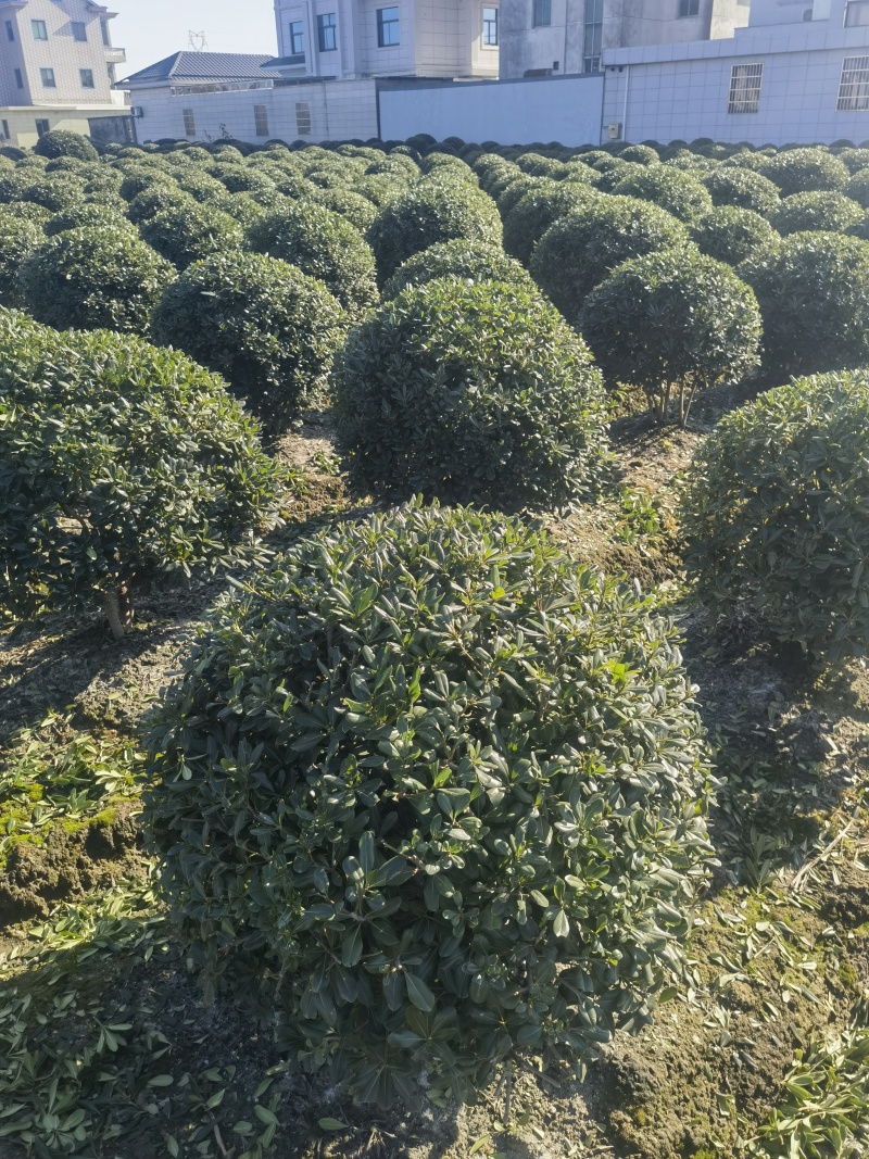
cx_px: 434
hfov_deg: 51.3
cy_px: 580
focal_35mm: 27
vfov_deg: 65.3
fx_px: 904
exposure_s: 1/1353
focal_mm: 6.67
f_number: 1.9
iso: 50
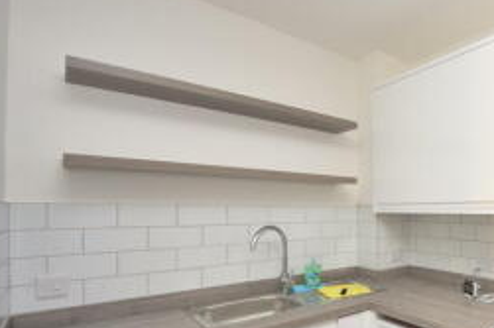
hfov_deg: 46.8
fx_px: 507
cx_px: 445
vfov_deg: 35.7
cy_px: 207
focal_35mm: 37
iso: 900
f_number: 5
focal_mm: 13
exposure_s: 1/60
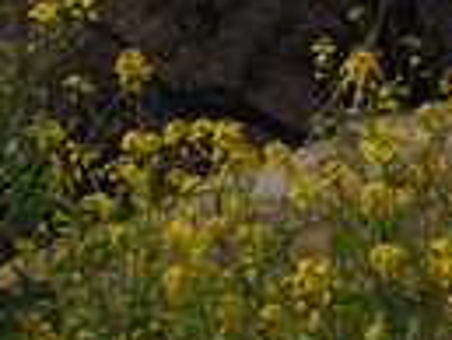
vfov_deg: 16.5
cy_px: -39
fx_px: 1137
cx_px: 84
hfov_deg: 22.2
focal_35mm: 87
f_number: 7.4
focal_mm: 5
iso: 400
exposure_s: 1/1600
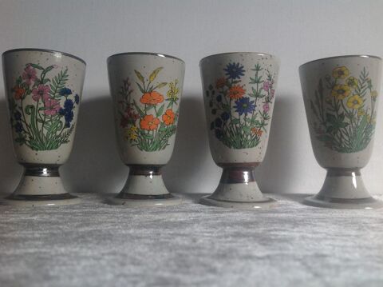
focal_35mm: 35
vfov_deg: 40.6
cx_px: 192
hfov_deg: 52.7
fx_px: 387
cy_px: 144
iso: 50
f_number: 2.4
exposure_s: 1/159
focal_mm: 4.28
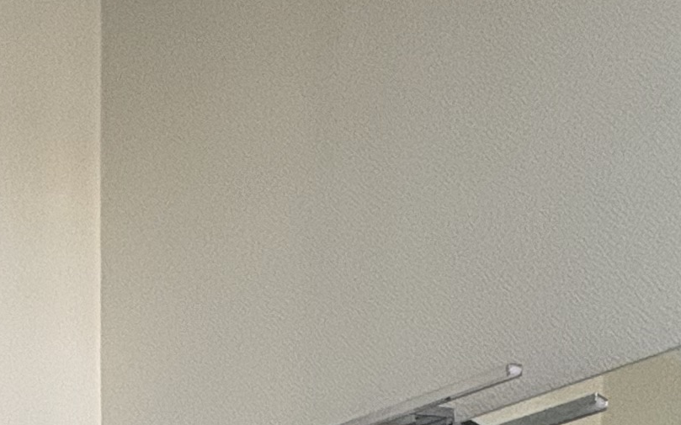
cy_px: 1090
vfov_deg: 12.6
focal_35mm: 74
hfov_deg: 25.0
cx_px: -142
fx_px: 1373
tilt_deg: -7.0
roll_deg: +2.2
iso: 200
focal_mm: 2.22
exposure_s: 1/77
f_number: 2.2
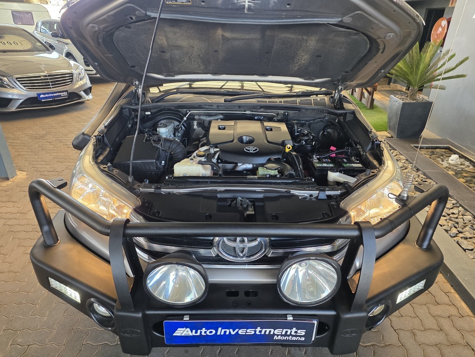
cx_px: 238
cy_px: 178
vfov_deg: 58.9
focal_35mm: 23
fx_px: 316
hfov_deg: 73.9
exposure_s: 1/180
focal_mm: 6.25
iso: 160
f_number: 1.7
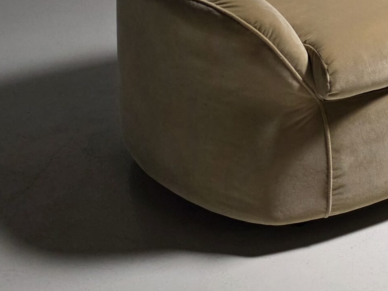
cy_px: 5
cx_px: 447
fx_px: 695
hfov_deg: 27.9
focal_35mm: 62
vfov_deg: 22.8
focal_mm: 6.3
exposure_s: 1/101
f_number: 1.7
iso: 320
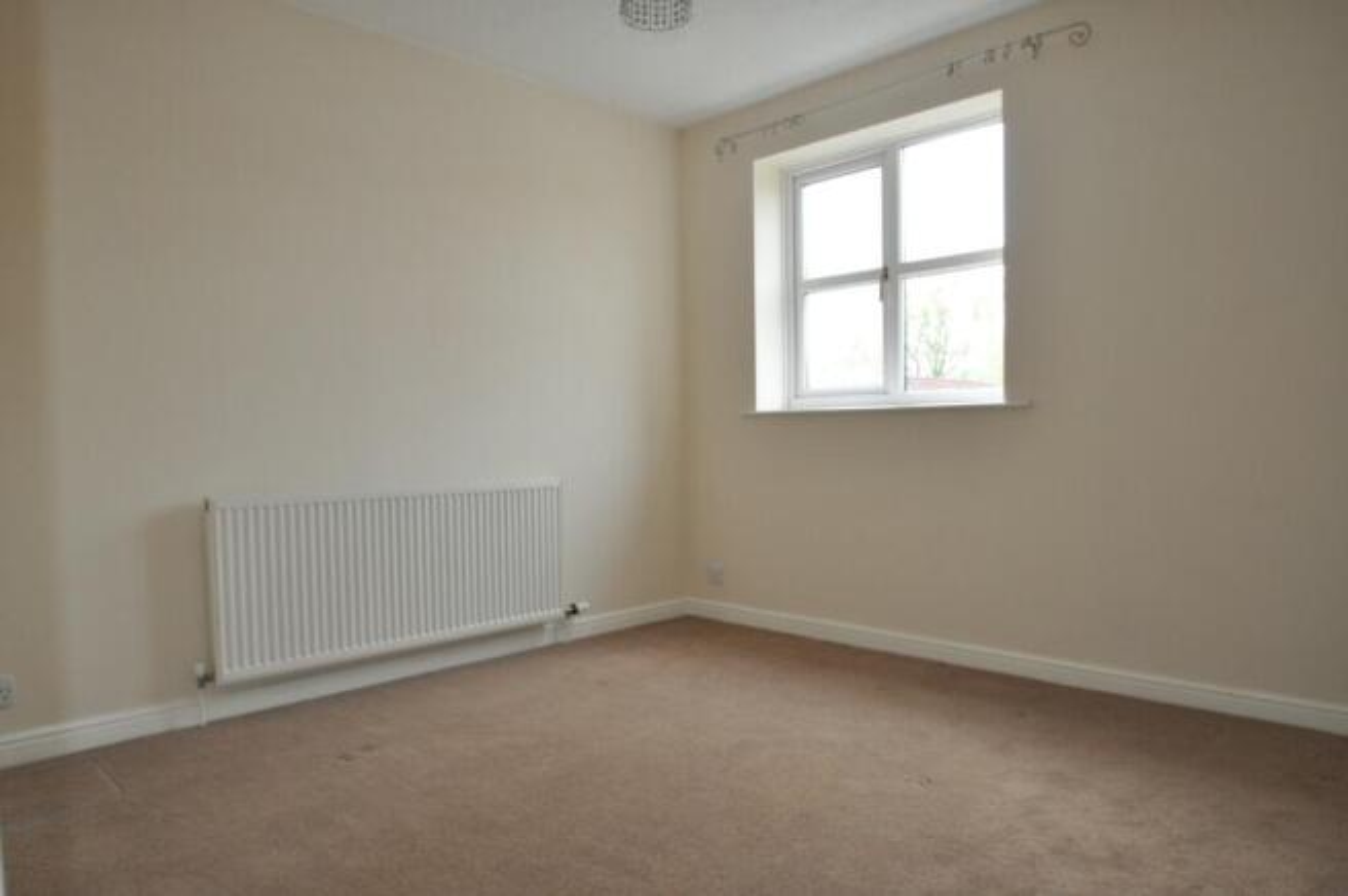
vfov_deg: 56.0
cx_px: 674
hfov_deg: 77.4
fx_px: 842
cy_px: 448
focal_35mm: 22
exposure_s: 1/125
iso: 800
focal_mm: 15
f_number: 4
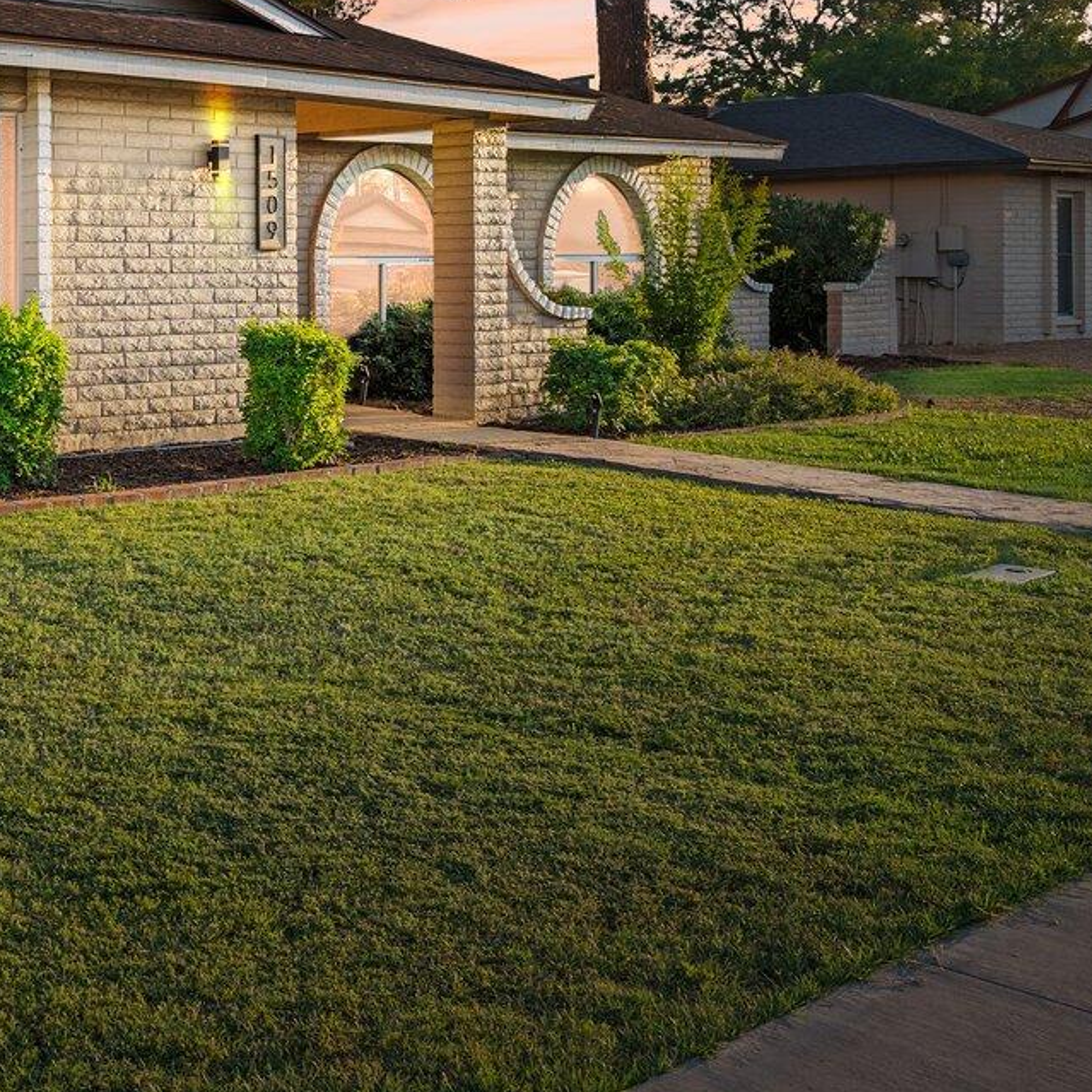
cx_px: -58
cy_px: 238
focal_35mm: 49
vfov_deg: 33.8
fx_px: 1749
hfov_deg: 31.4
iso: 320
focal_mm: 18
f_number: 7.1
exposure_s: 1/125
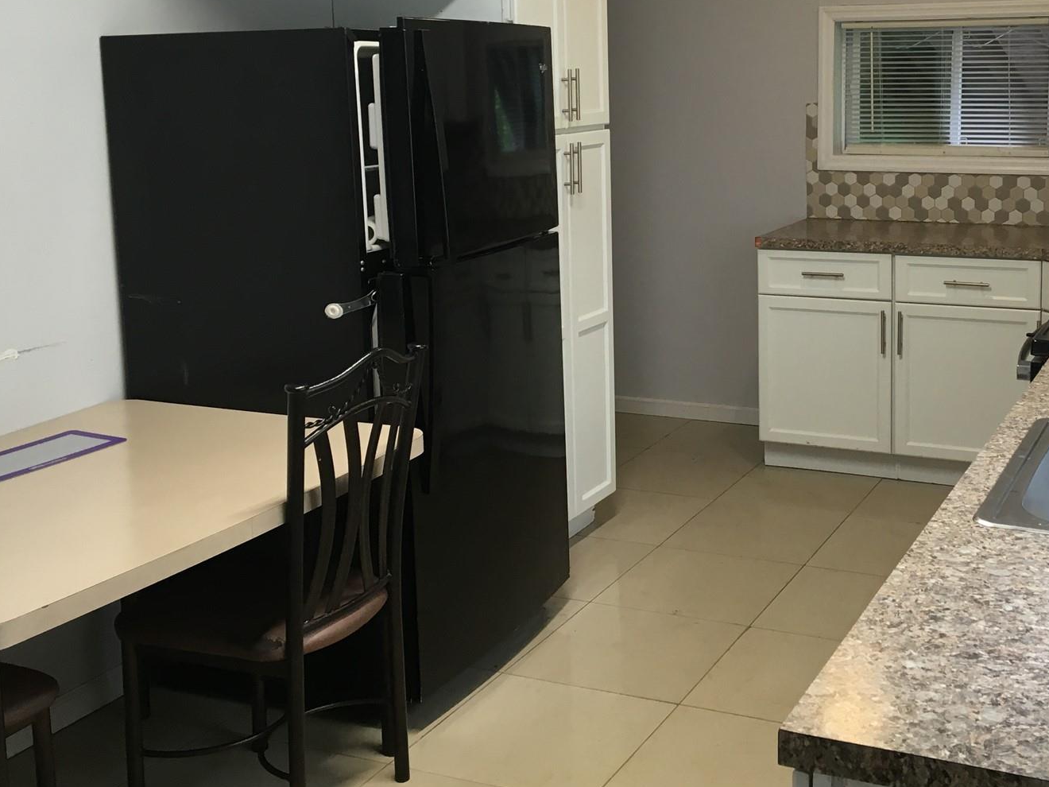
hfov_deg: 41.5
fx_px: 1364
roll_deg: +1.4
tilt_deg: -8.7
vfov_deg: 31.9
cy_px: 249
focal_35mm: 45
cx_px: 704
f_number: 2.2
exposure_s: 1/30
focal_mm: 4.15
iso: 50
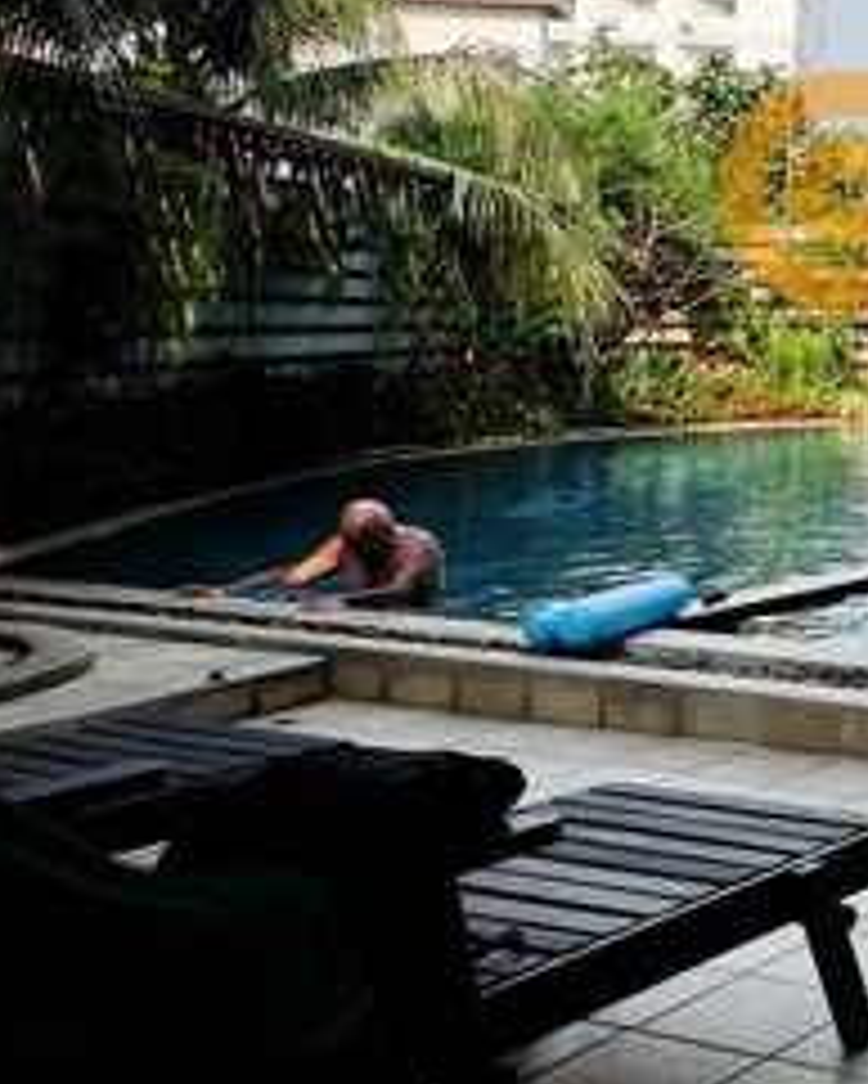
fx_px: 1797
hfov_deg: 22.8
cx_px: 1255
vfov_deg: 32.5
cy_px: 193
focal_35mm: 56
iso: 400
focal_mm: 16
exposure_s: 1/350
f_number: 9
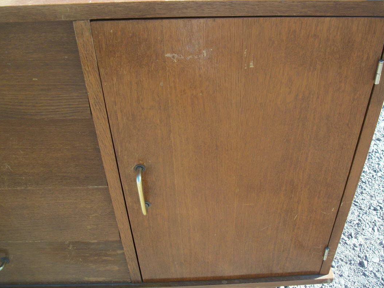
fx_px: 433
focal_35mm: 39
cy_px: 132
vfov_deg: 36.8
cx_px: 216
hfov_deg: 47.7
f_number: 2.9
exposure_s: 1/320
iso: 80
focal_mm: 5.7
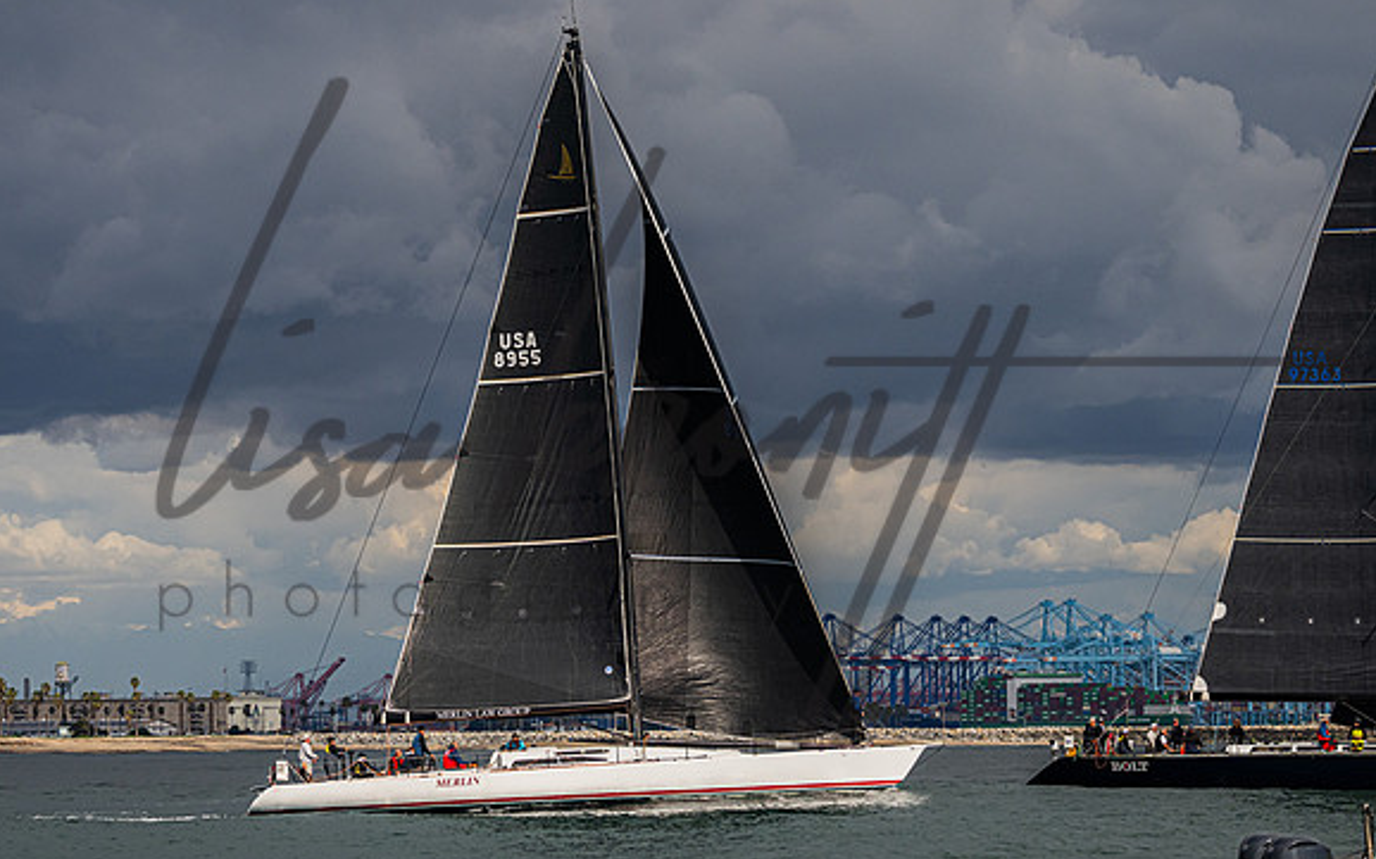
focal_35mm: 213
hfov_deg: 9.8
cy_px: 346
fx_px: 7986
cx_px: 588
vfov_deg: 6.2
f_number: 5.6
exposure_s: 1/5000
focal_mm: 155
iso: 400
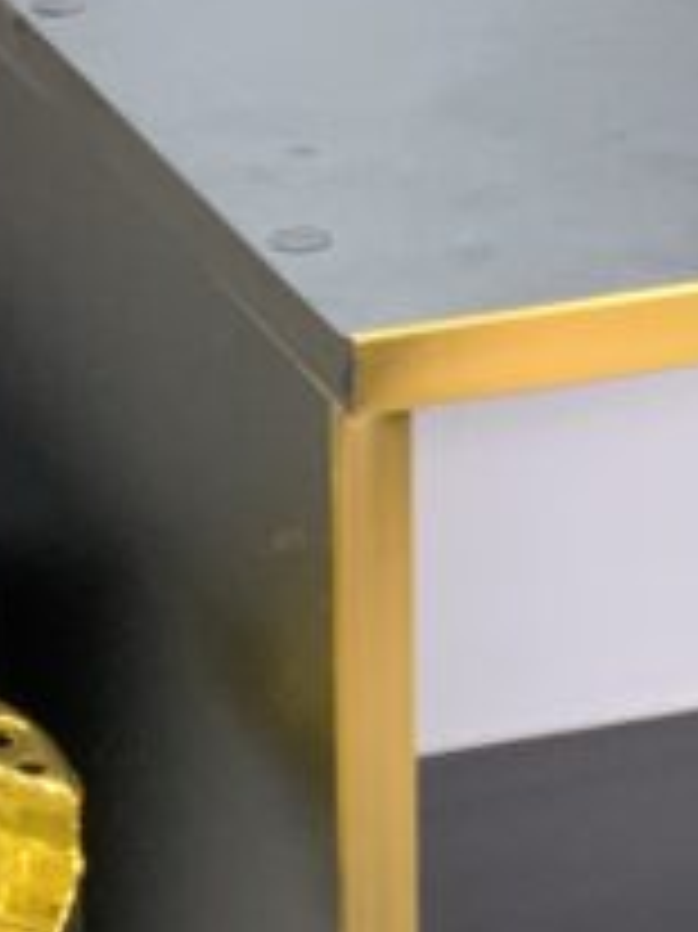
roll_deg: +0.3
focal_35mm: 201
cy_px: 1522
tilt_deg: -33.0
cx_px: 356
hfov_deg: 7.4
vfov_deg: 9.5
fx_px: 5410
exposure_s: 1/60
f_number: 2.4
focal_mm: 6
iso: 160
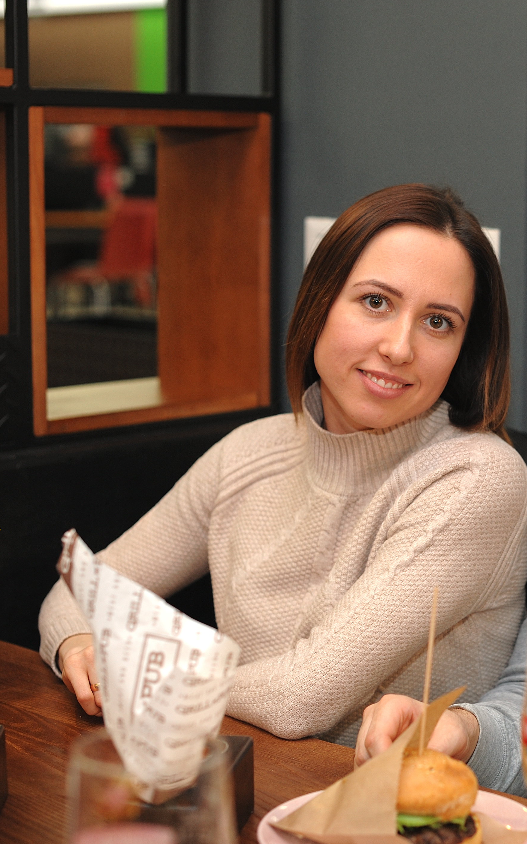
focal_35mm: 77
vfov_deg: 26.8
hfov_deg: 16.5
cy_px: 421
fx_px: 1770
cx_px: 540
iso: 400
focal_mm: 50
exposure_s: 1/60
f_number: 2.8
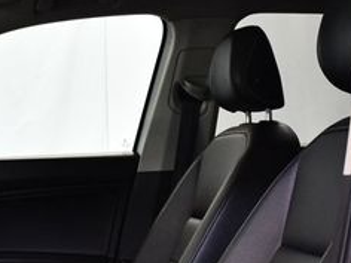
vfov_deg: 15.7
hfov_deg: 20.7
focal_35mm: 94
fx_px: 953
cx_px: 86
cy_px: 195
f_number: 3.5
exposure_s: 1/125
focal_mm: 18
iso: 1100
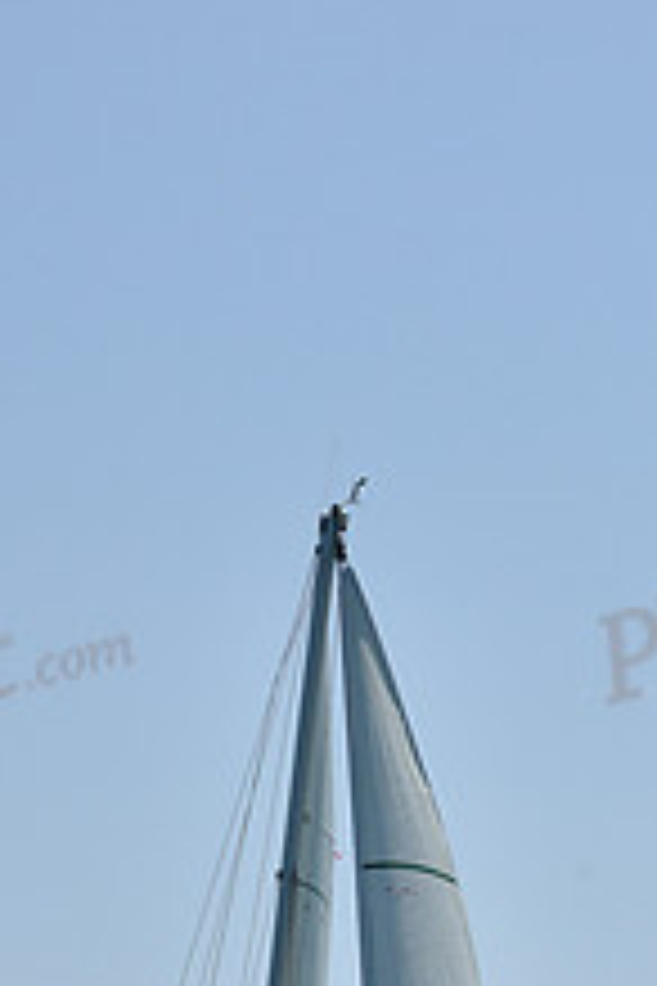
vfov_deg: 8.3
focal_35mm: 244
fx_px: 6679
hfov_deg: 5.6
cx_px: 367
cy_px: 1301
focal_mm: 92
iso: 250
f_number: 10
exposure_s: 1/1250
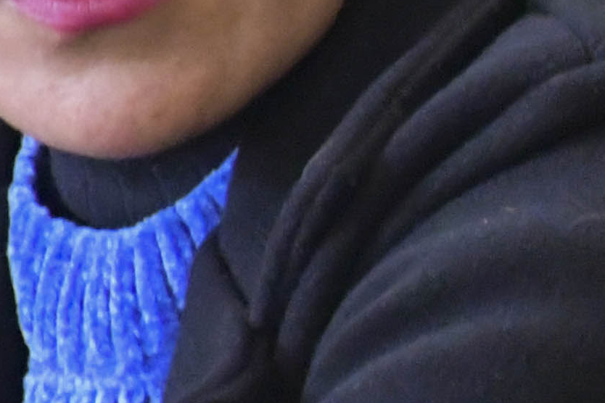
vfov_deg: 1.4
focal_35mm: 1002
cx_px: 1100
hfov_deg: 2.1
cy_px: 184
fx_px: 16838
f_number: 5.6
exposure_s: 1/60
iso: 8000
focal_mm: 100
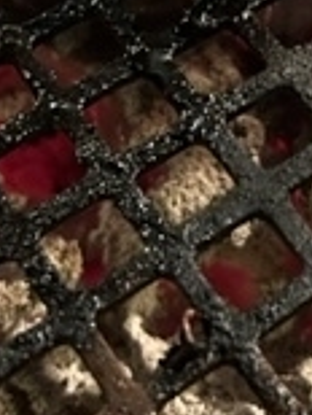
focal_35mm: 108
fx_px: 1294
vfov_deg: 17.5
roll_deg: -1.0
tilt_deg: -42.6
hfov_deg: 13.5
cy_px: -59
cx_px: 315
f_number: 1.5
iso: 500
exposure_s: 1/40
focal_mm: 5.7
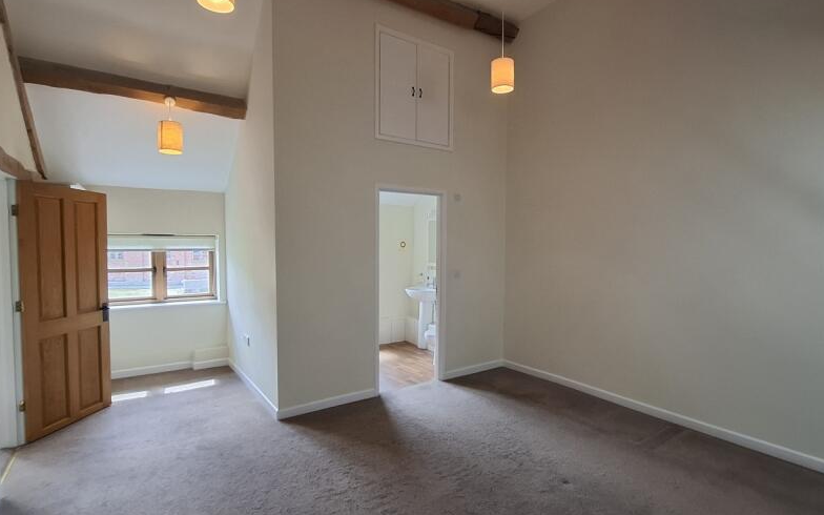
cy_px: 272
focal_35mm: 18
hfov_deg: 91.1
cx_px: 414
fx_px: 404
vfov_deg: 64.9
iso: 100
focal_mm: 1.74
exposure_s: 1/40
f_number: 2.2
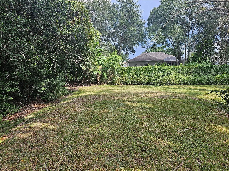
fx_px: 152
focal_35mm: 23
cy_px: 86
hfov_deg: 73.9
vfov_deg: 58.9
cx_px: 114
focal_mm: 6.3
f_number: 1.7
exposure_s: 1/180
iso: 12
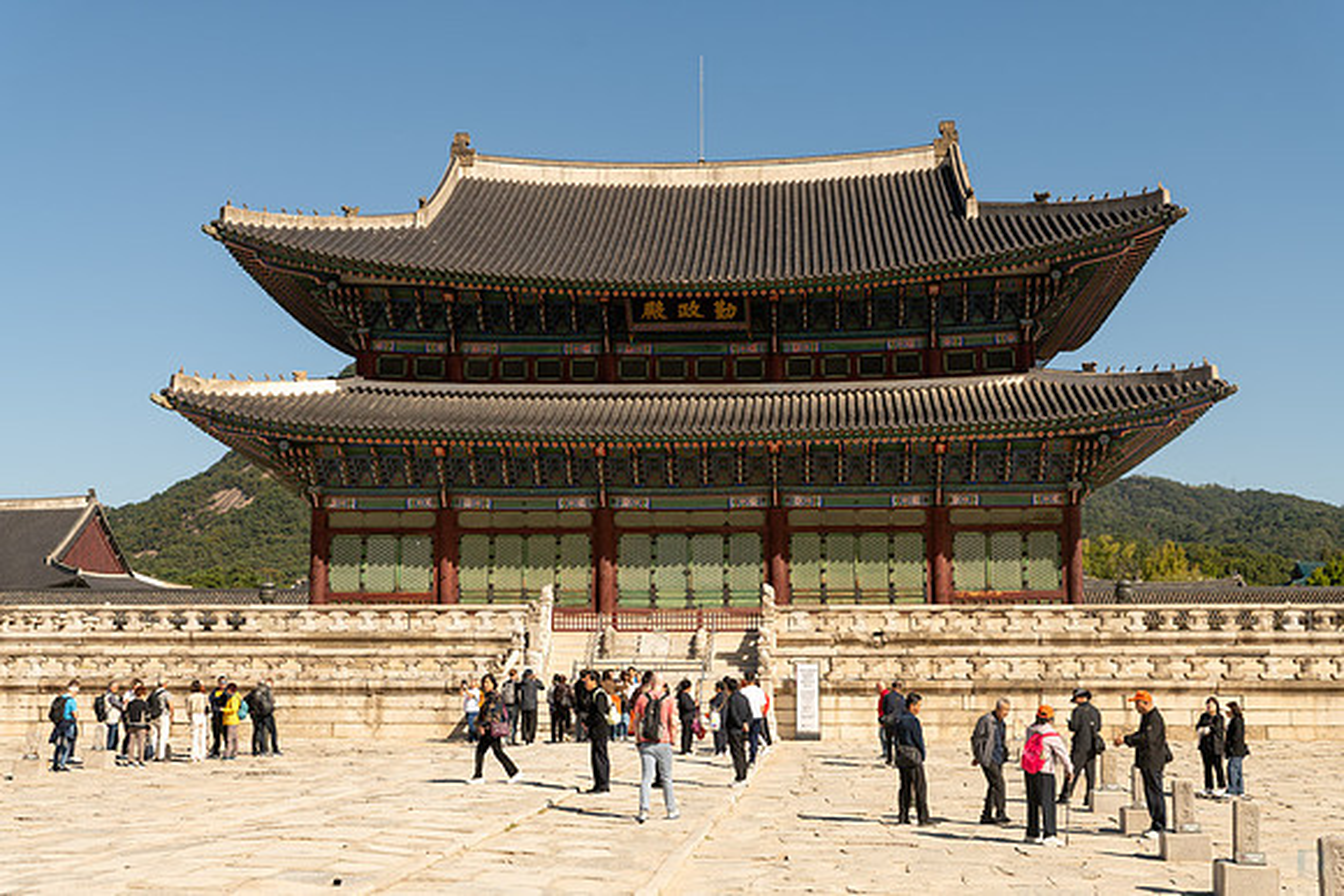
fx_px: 1867
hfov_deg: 39.6
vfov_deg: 27.0
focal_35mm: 50
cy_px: 448
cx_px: 672
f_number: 5
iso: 64
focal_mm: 50
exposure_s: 1/320
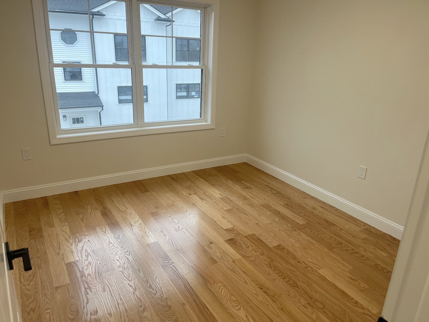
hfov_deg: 67.3
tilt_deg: -18.9
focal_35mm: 26
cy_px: 161
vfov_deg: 53.1
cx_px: 214
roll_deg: -2.7
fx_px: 322
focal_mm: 5.1
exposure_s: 1/120
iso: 80
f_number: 1.6
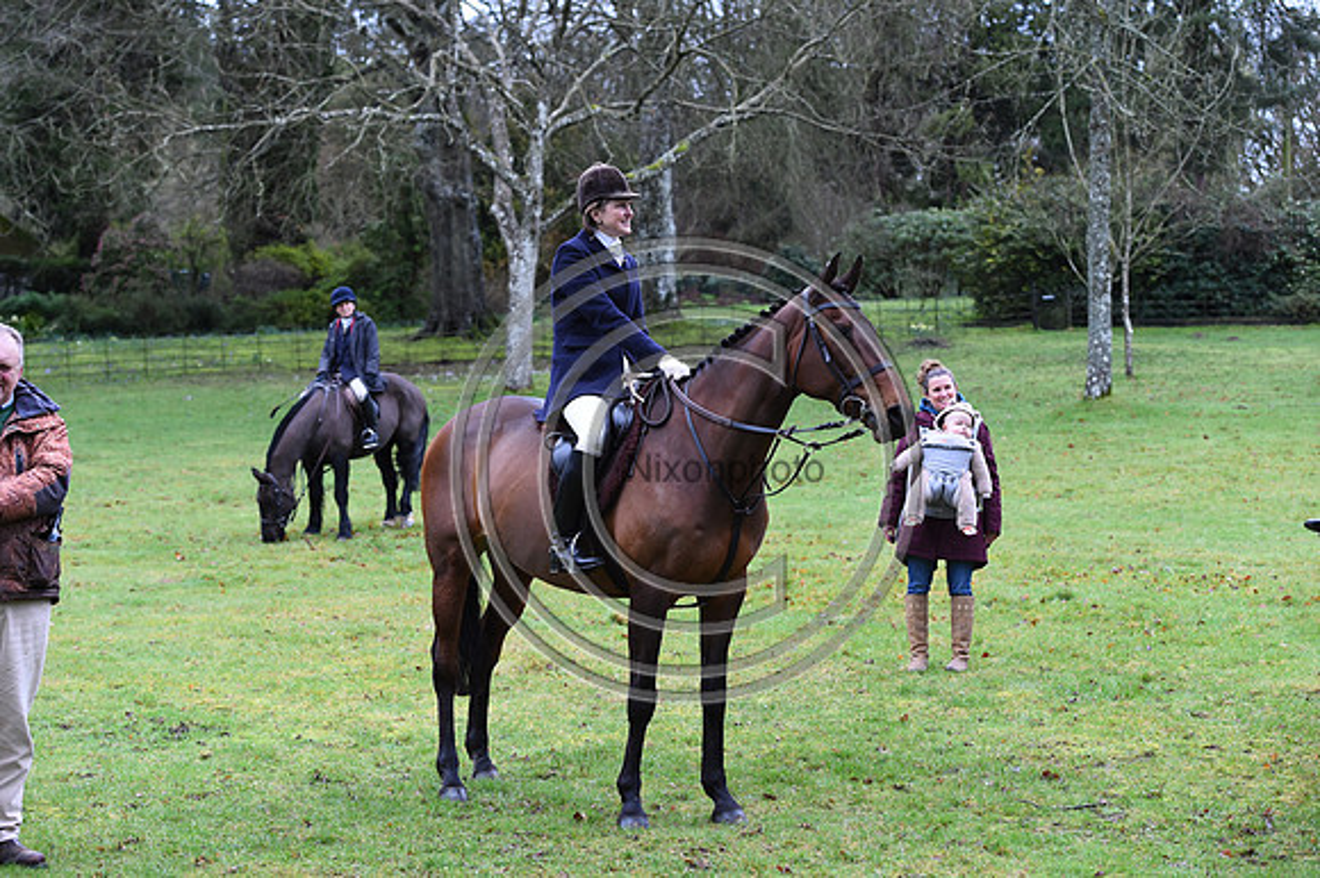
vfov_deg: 19.4
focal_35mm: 70
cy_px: 439
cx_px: 660
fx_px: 2565
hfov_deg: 28.9
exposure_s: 1/800
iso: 1600
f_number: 4.5
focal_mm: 70
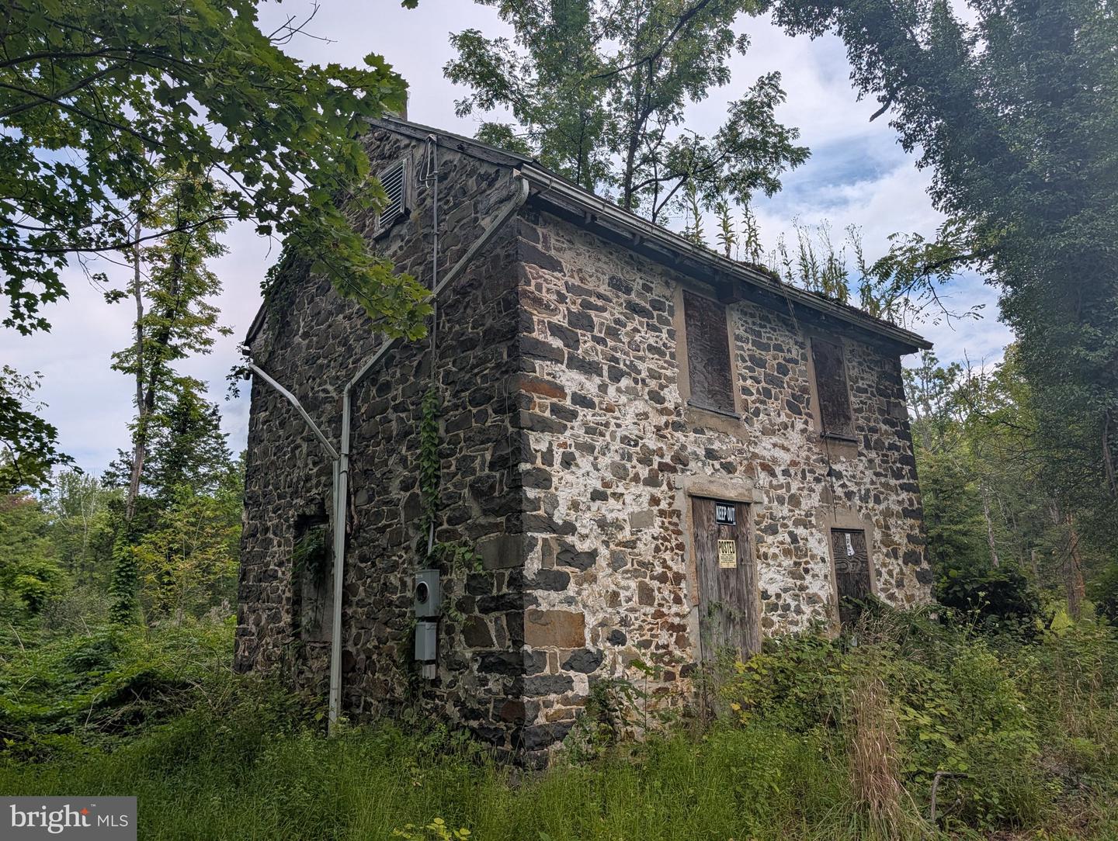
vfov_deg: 56.9
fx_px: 776
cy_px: 420
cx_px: 559
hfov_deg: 71.5
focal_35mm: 24
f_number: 1.68
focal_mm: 6.9
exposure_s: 1/1337
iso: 21
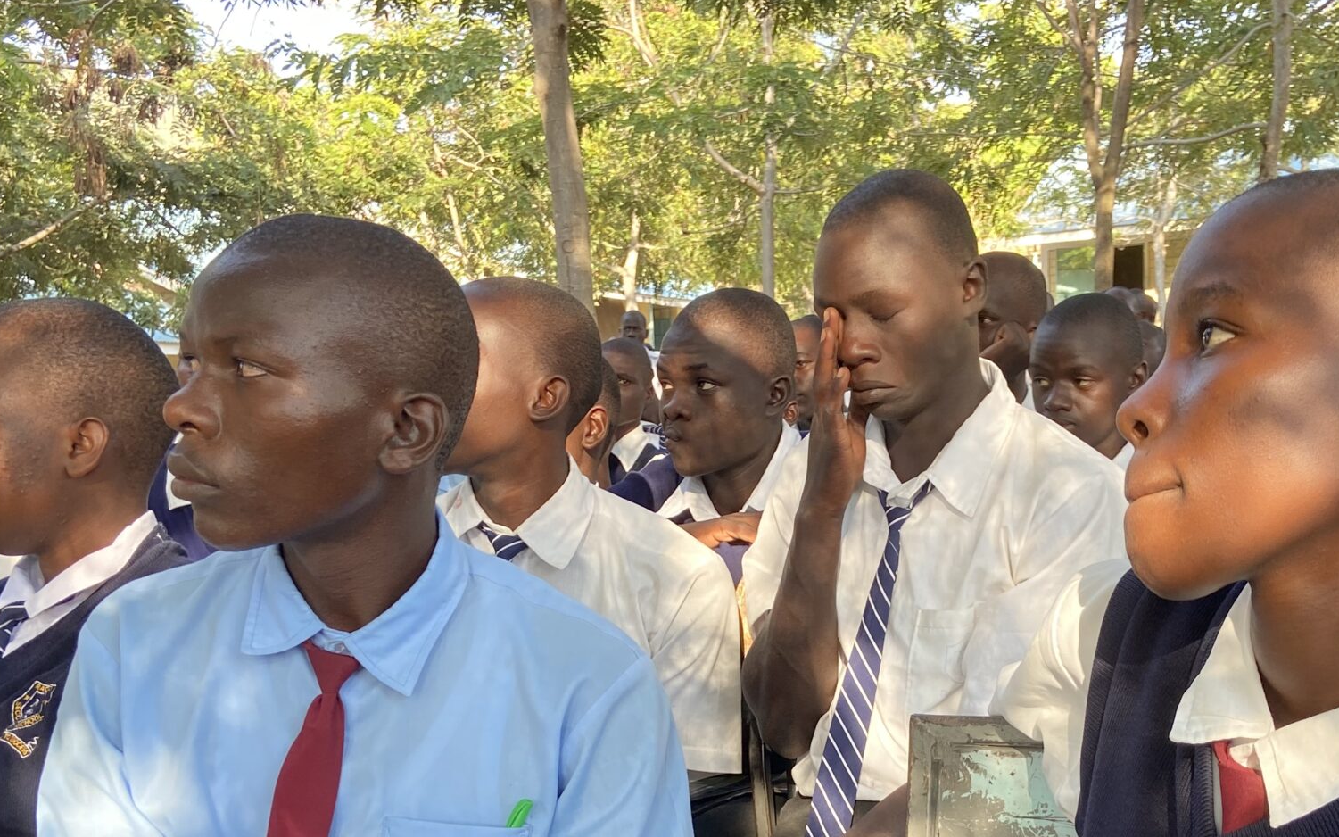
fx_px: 1715
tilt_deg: -12.7
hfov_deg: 42.3
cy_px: 737
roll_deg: +2.5
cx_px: 834
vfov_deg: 26.6
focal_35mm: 47
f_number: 1.8
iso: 40
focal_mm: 4.25
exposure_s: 1/122
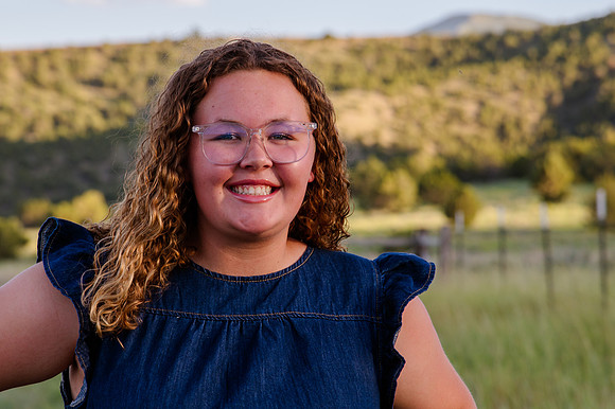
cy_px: 214
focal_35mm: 179
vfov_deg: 7.7
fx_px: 3048
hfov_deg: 11.5
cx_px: 267
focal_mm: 120
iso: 160
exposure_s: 1/160
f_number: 8
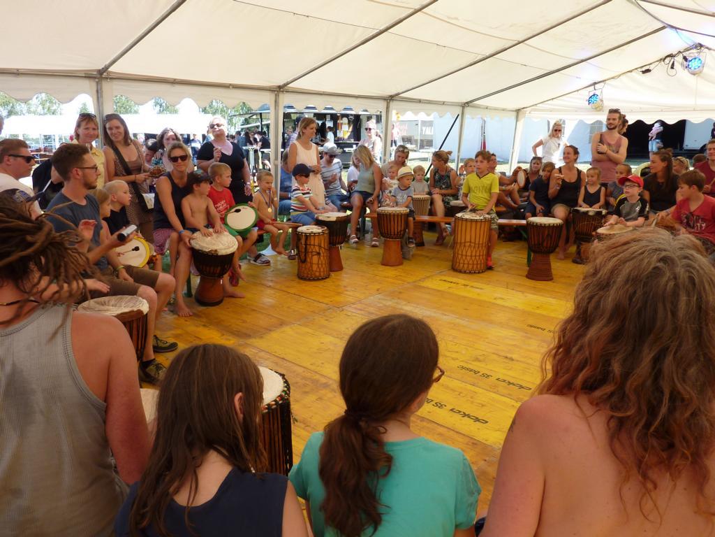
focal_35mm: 25
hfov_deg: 69.4
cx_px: 358
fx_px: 516
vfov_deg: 54.9
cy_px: 268
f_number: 4
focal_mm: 4.1
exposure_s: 1/125
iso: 80
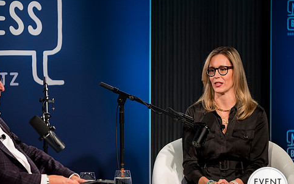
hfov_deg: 8.2
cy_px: 108
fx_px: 2043
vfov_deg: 5.1
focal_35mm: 255
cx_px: 135
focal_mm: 200
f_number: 2.8
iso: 1250
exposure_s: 1/125
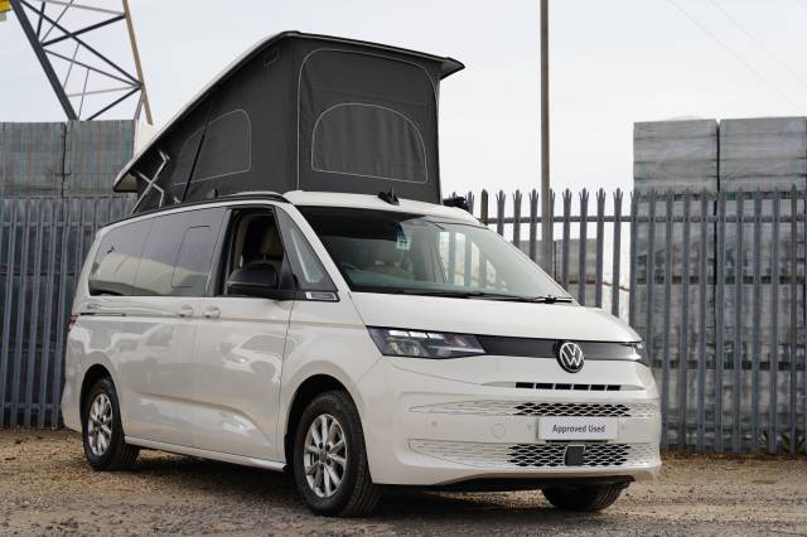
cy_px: 268
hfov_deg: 32.4
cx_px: 404
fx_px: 1389
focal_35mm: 62
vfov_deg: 21.9
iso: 100
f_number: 5
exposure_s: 1/320
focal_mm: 62
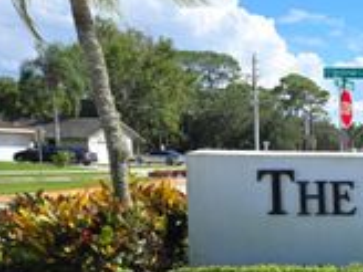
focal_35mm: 70
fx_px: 734
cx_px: 529
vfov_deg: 20.5
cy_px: 253
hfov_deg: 23.0
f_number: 1.8
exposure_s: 1/1476
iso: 25
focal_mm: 5.4
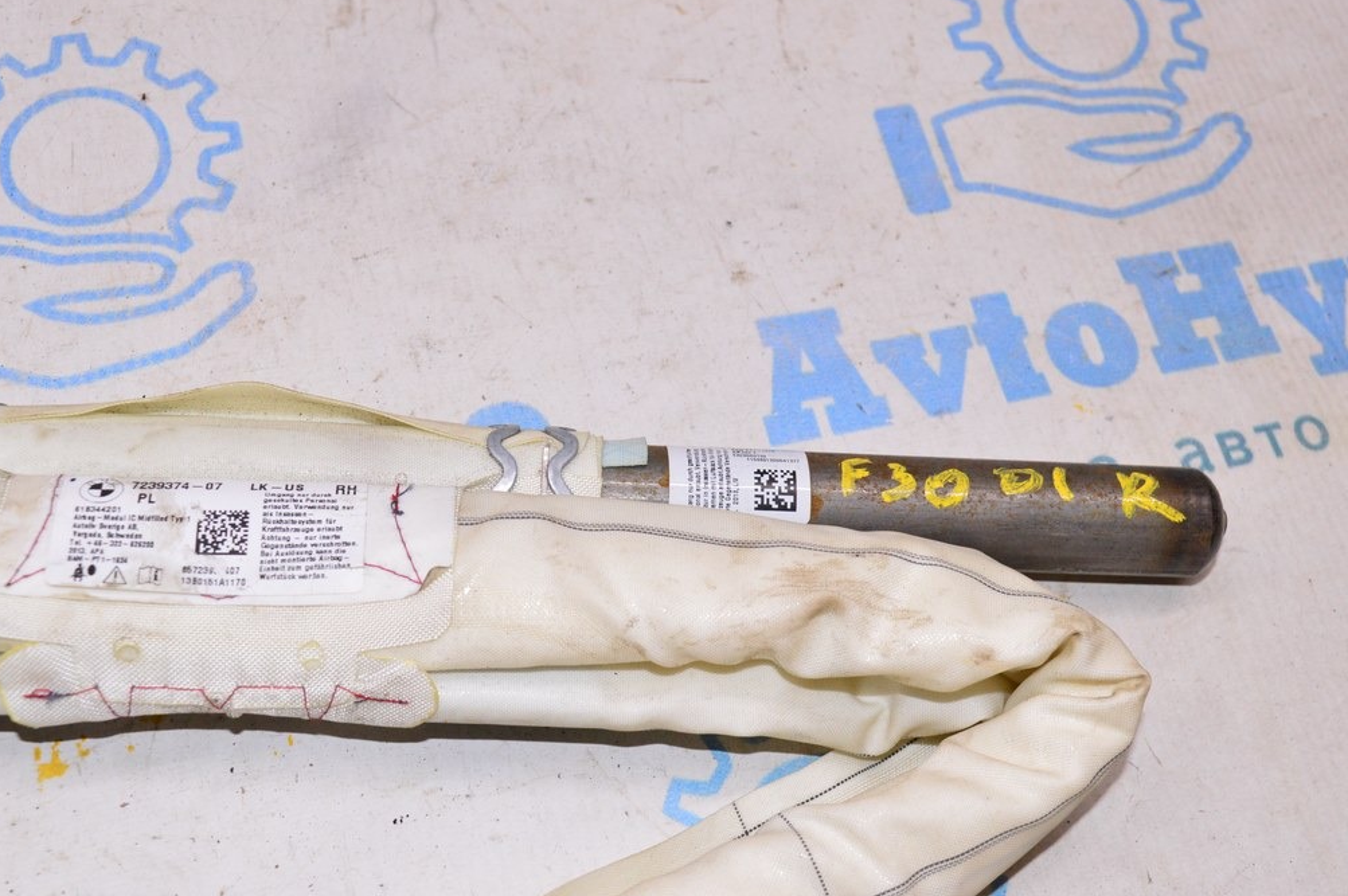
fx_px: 1833
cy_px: 451
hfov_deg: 40.4
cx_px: 684
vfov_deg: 27.5
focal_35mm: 49
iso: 1600
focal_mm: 32
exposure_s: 1/160
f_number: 8
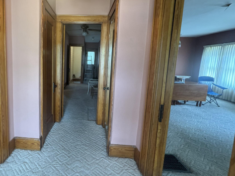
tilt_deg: -8.2
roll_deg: -2.2
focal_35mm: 20
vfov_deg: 65.7
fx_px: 136
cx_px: 76
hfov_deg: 78.8
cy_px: 76
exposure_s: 1/60
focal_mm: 2.22
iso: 320
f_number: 2.2
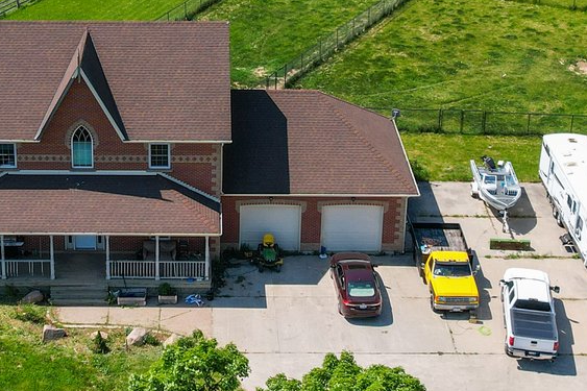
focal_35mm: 80
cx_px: 200
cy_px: 56
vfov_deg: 16.9
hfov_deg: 25.3
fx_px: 1304
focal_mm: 8.38
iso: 120
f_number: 2.8
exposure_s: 1/2000
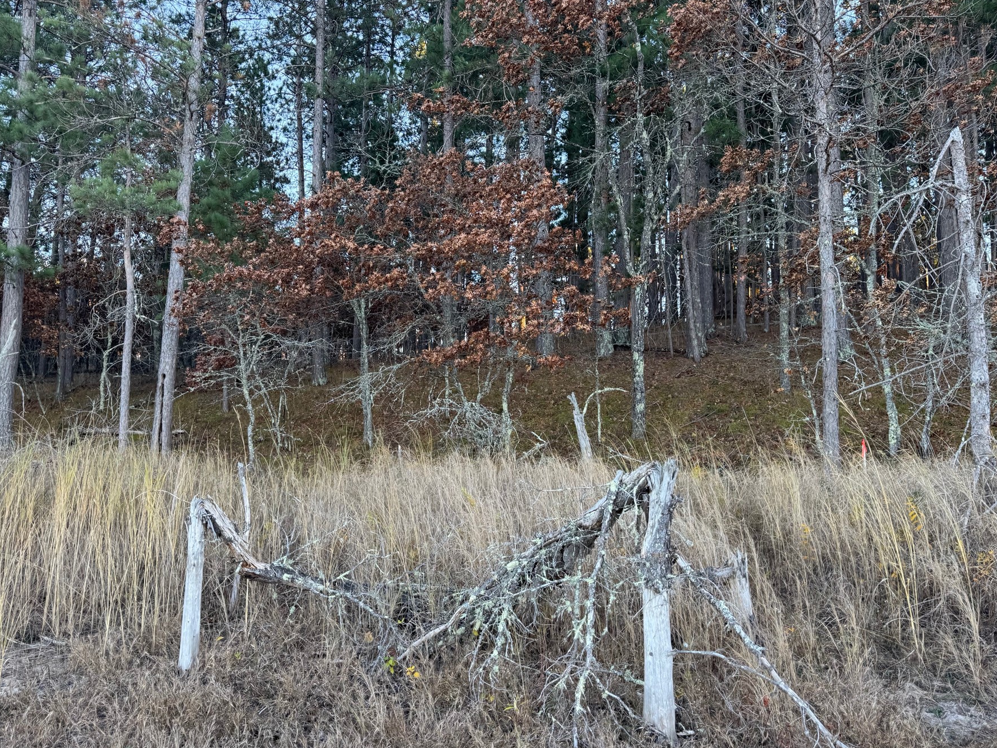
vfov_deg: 49.8
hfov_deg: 63.3
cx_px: 452
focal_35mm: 28
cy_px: 368
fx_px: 807
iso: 80
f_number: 1.78
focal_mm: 6.76
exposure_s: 1/121
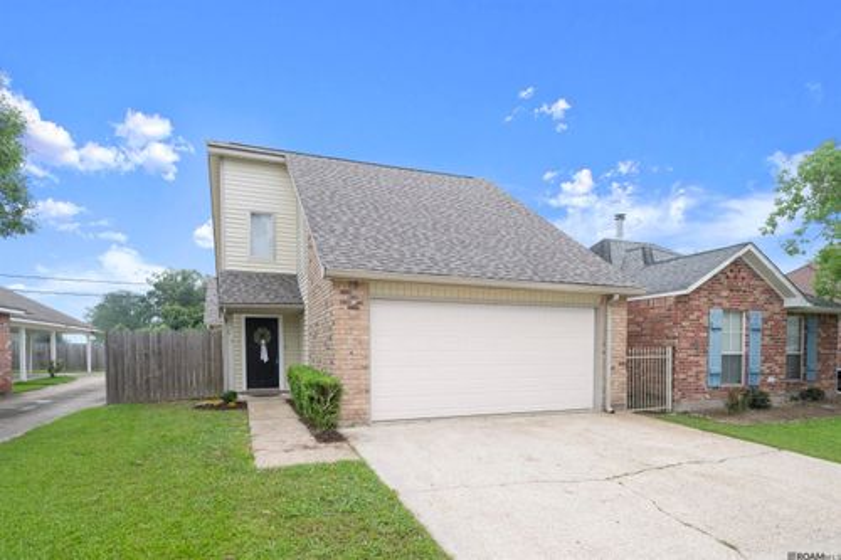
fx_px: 444
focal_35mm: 19
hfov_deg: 86.9
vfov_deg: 64.5
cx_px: 420
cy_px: 280
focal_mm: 19
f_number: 8
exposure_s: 1/200
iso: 1000
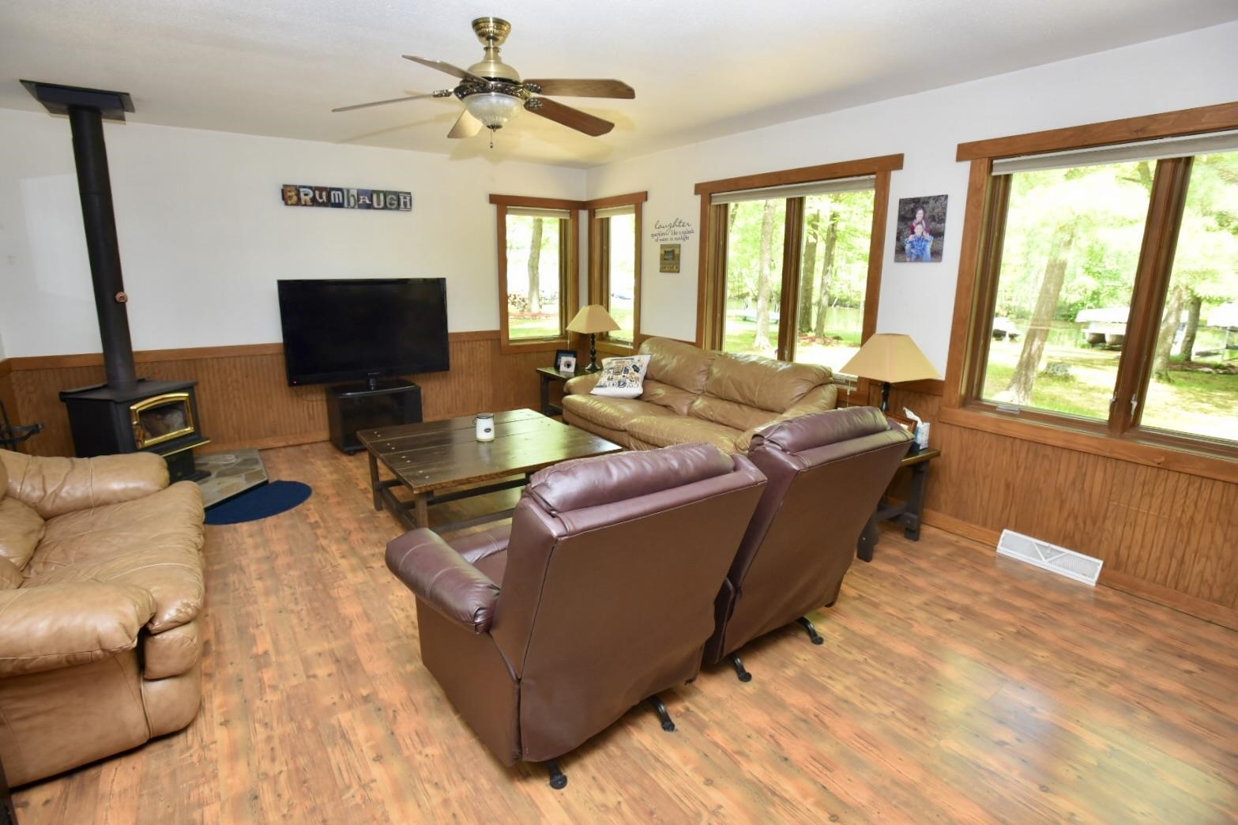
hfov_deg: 93.3
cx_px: 619
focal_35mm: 17
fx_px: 584
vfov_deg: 70.4
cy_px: 412
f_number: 5
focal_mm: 17
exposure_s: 1/100
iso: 800
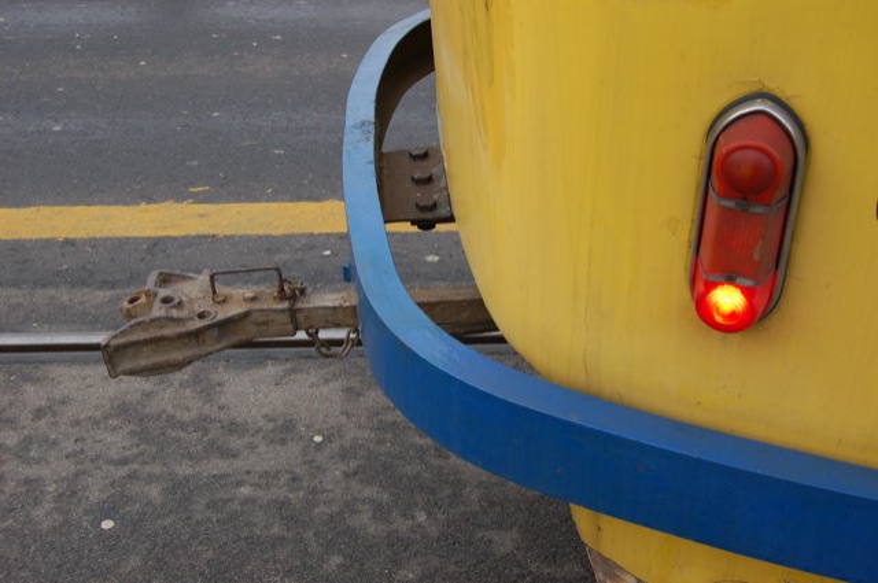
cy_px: 292
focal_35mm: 46
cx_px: 439
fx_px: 1133
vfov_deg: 28.9
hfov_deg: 42.4
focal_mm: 31
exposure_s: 1/160
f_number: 6.3
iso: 400
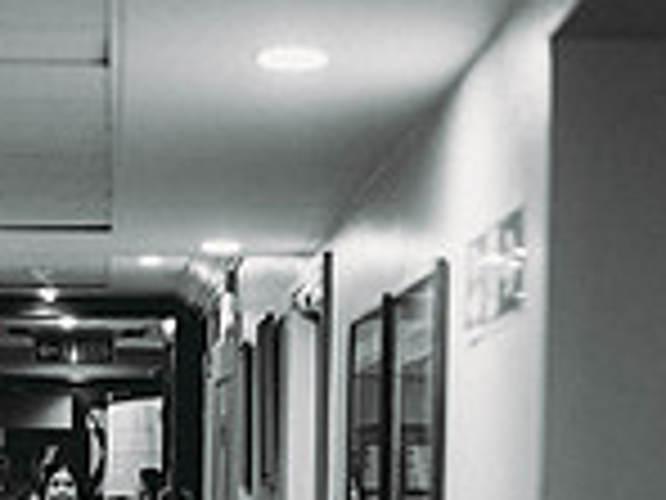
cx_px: 14
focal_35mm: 132
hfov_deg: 14.7
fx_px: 2540
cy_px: 570
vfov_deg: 11.1
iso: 320
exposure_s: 1/160
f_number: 1.6
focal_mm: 35
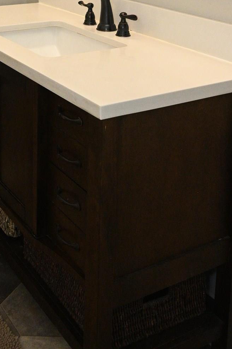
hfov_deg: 23.7
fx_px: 541
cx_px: 33
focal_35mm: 56
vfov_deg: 32.8
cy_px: 2
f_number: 8
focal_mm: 24
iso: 6400
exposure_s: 1/200
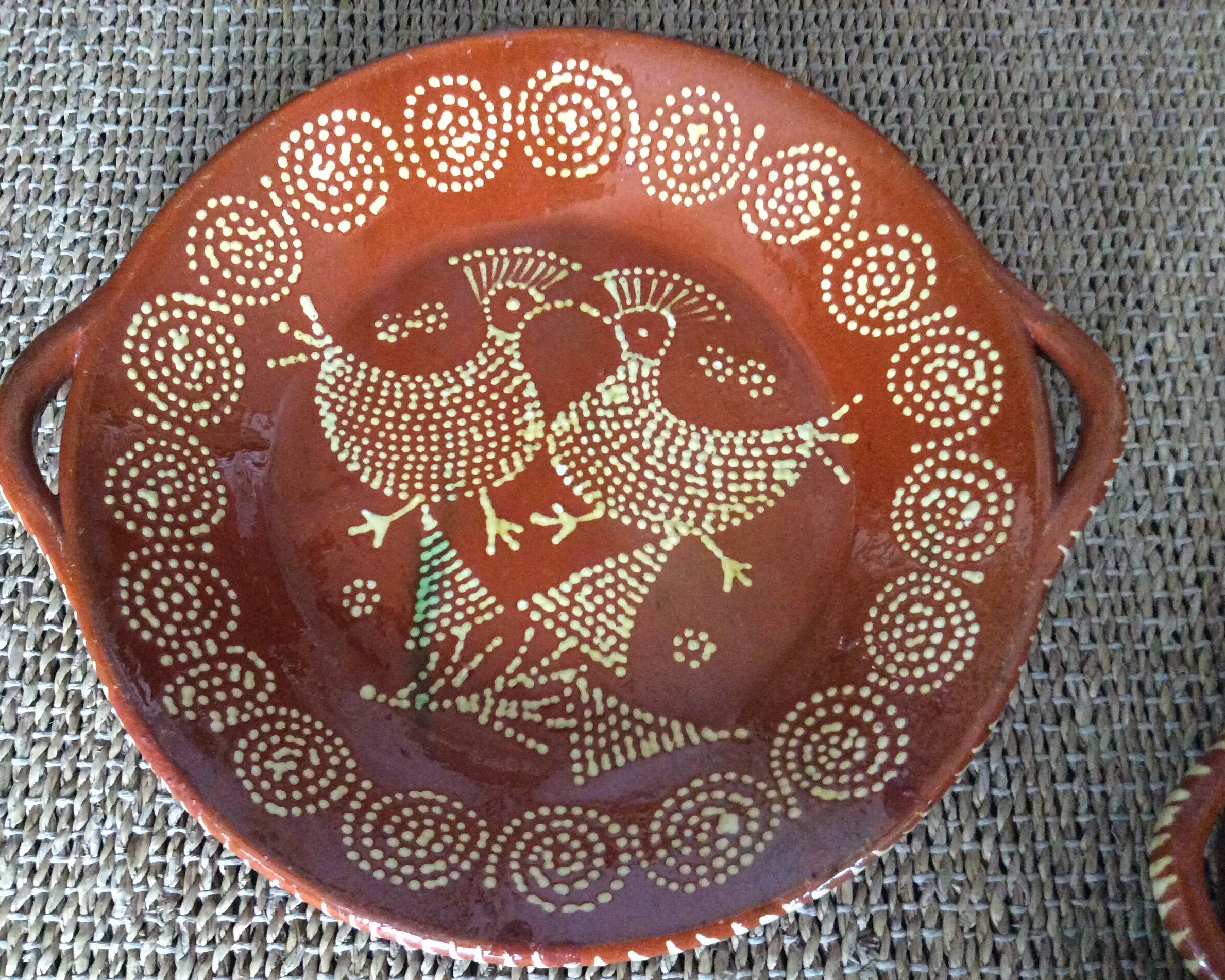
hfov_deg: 52.8
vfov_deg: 43.4
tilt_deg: -70.6
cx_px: 583
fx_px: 1233
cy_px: 497
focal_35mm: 34
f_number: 2.4
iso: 400
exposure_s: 1/17
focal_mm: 3.3
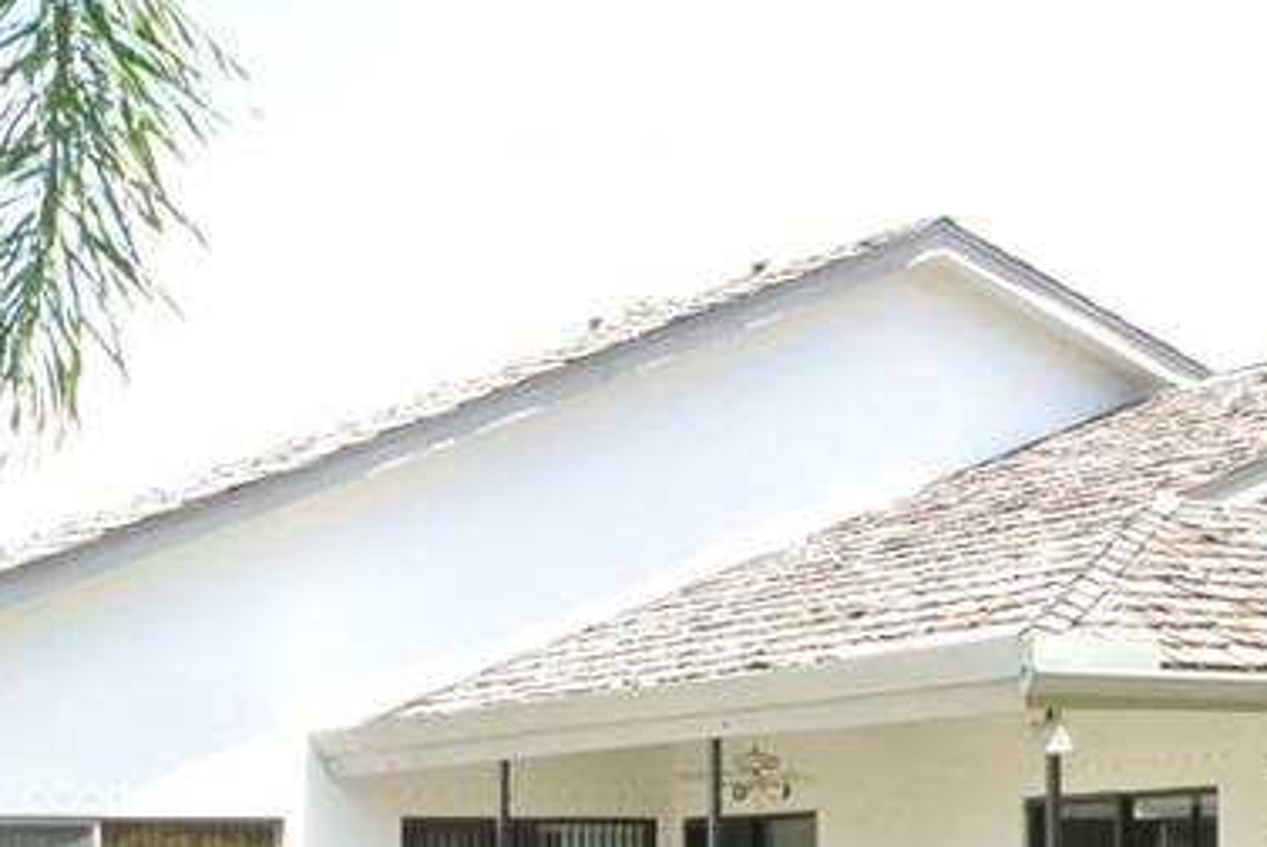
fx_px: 3346
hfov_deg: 21.1
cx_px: 1045
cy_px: 881
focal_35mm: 95
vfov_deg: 14.2
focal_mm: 13.1
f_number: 16
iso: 400
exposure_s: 1/60
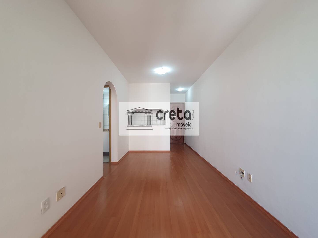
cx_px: 159
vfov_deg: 89.9
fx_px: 119
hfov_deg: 106.2
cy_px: 119
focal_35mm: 13
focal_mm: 1.8
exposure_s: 1/60
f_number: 2.2
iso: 80
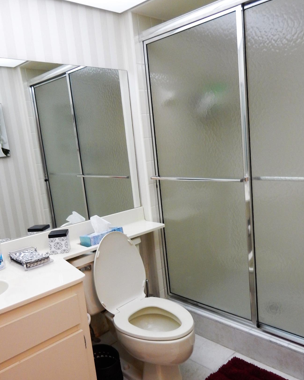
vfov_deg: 58.7
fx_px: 337
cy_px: 203
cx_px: 172
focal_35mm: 30
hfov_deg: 48.4
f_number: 3.7
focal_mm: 4.5
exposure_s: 1/30
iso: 360
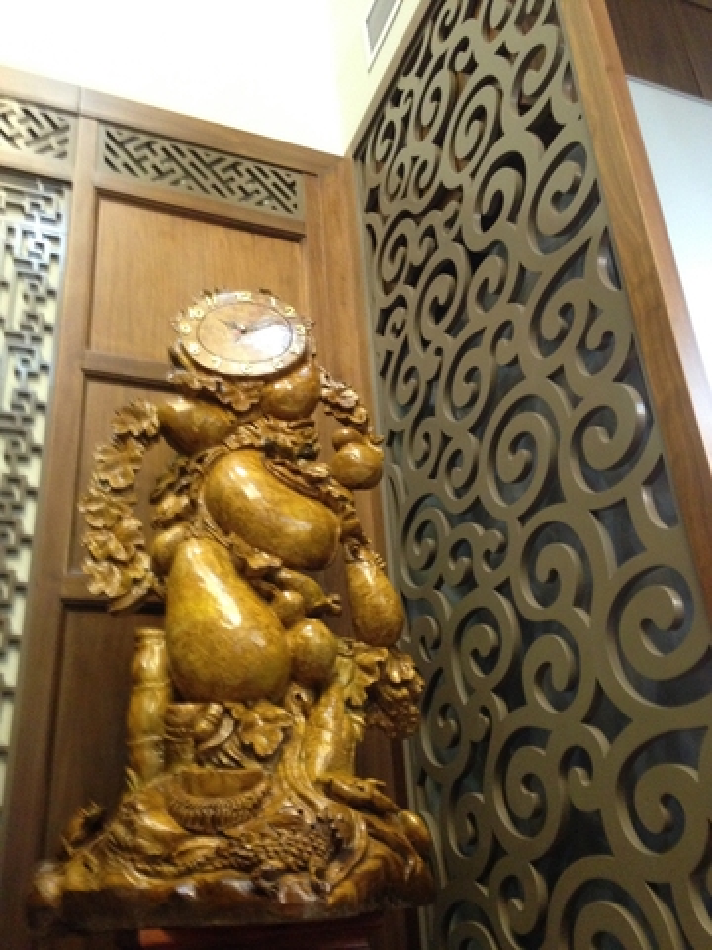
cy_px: 475
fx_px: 905
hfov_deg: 42.9
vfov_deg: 55.4
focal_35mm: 33
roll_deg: +5.9
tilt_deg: +26.0
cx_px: 356
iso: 400
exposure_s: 1/17
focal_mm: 4.12
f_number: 2.4
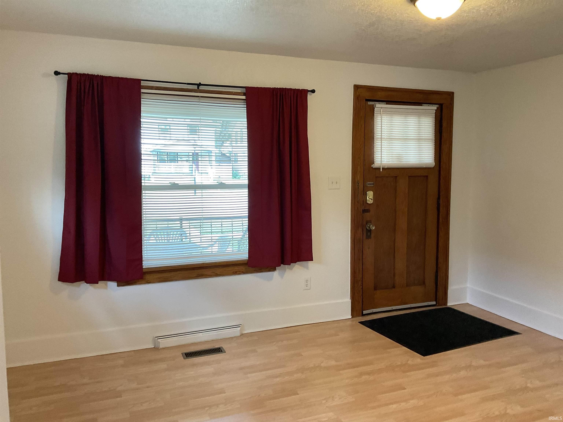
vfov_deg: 48.2
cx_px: 282
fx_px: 472
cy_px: 211
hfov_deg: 61.7
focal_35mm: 29
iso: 160
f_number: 1.8
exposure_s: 1/60
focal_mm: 3
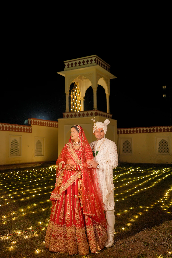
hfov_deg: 36.9
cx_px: 86
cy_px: 126
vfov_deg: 53.1
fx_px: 258
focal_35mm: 36
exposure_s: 1/250
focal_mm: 35
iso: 500
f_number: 2.5
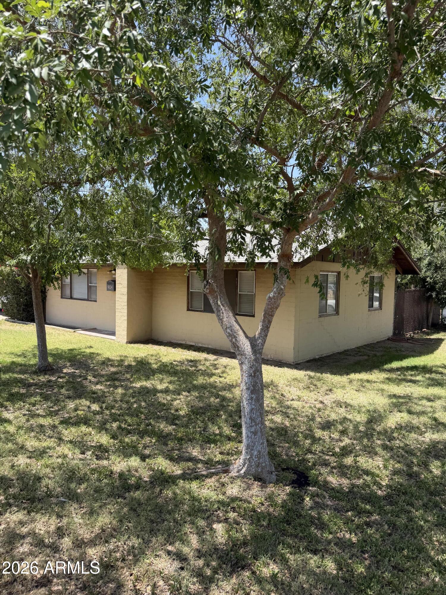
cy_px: 298
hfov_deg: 56.8
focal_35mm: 24
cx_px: 223
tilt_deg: -3.0
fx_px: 412
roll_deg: -0.8
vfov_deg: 71.6
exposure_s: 1/1437
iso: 80
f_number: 1.78
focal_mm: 6.76
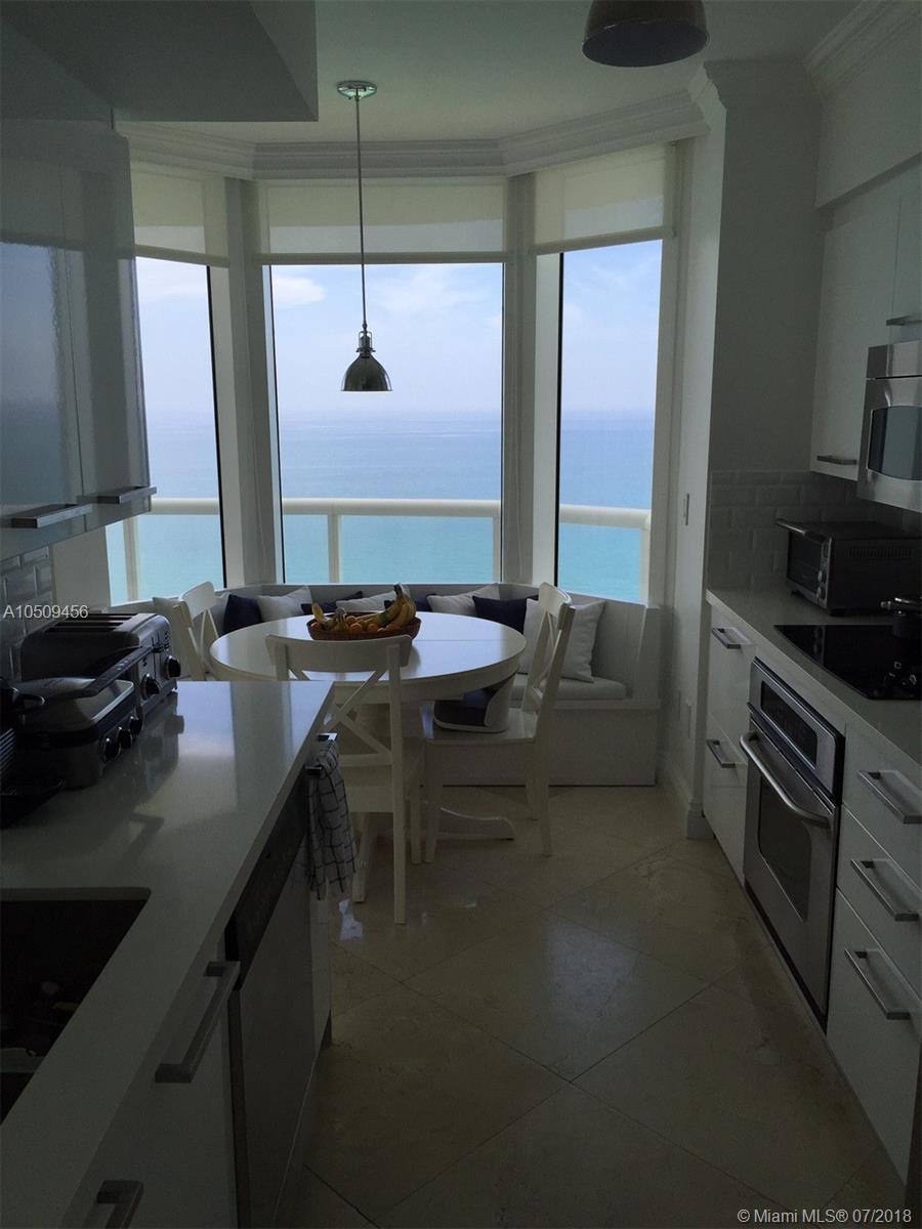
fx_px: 1030
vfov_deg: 61.7
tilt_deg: -11.3
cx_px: 461
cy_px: 614
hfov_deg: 48.2
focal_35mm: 29
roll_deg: +0.4
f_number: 2.2
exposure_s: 1/434
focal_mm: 4.15
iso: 32
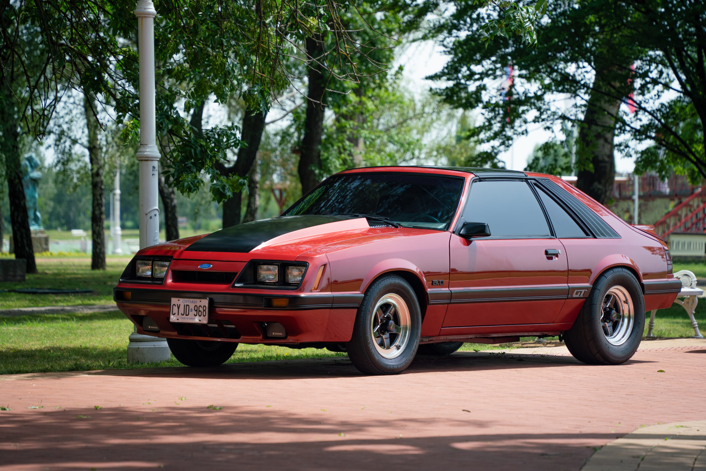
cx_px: 353
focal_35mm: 157
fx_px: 3079
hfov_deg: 13.1
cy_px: 236
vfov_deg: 8.7
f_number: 5.6
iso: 250
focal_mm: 157
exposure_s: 1/320
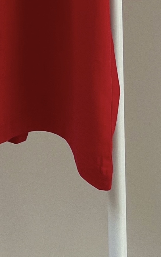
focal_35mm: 113
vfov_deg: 16.0
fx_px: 794
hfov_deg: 10.9
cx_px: -116
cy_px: -190
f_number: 1.6
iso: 50
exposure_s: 1/718
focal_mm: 5.1
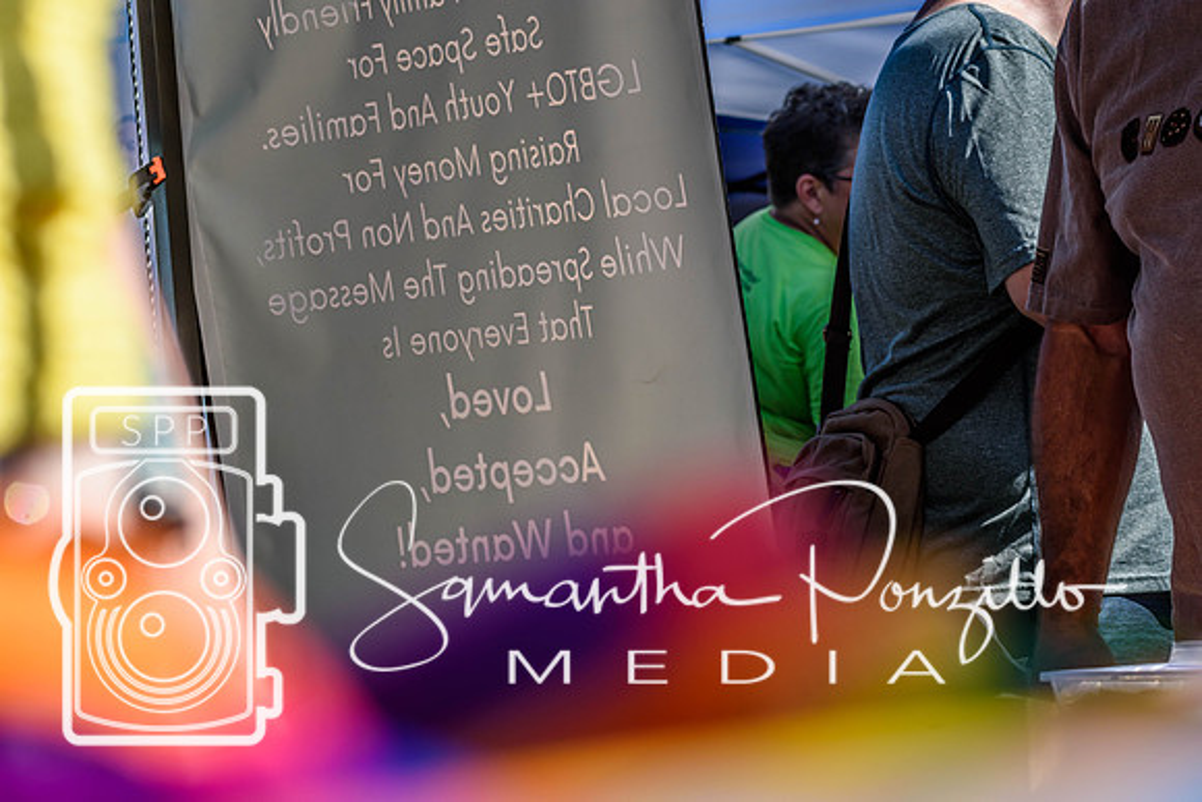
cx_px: 601
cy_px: 401
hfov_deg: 19.5
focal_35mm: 105
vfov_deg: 13.0
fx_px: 3506
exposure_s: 1/640
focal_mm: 70
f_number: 6.3
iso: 200
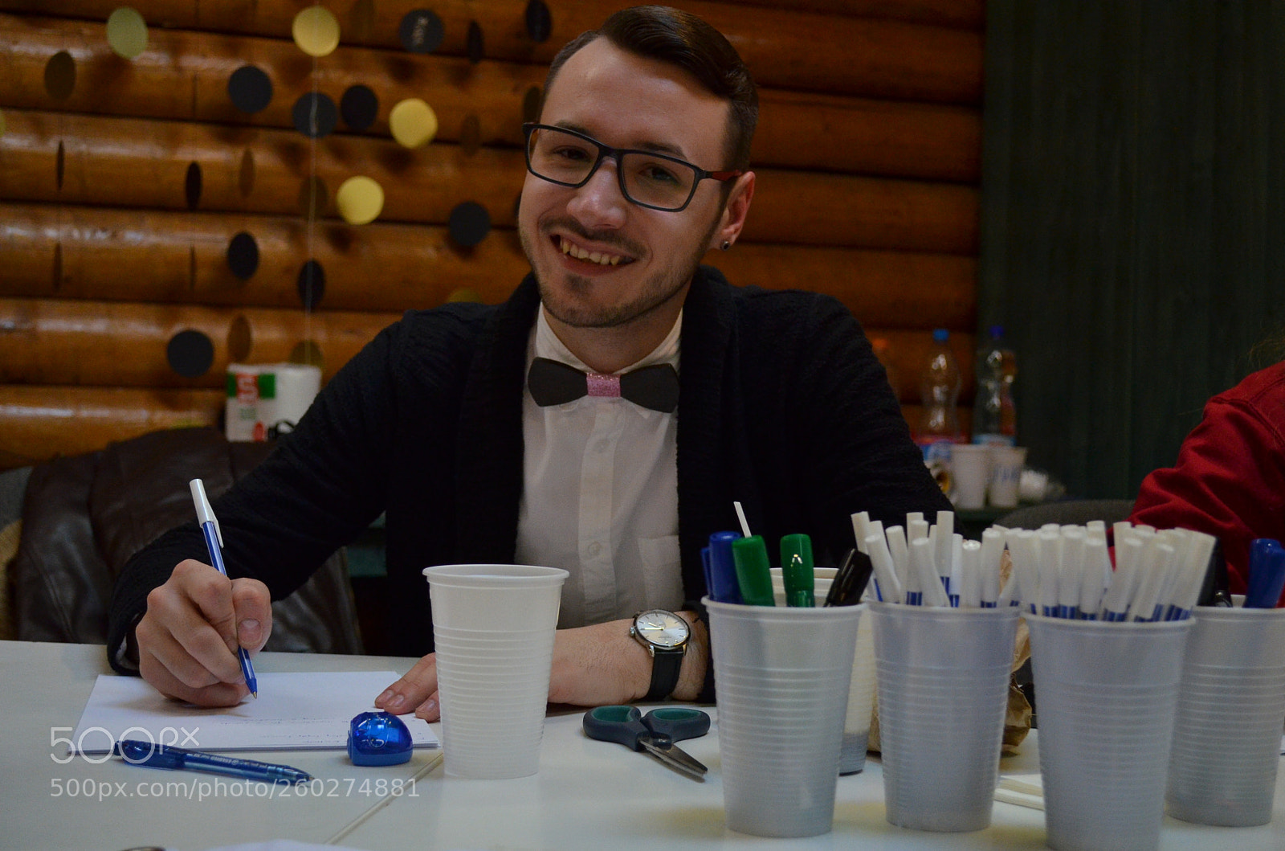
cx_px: 642
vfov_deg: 24.9
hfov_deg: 36.9
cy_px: 426
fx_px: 1923
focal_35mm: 54
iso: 1000
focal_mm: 36
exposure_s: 1/250
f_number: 5
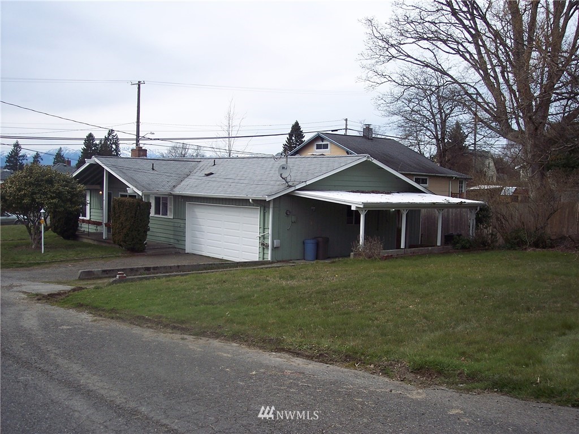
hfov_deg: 47.9
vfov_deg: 36.8
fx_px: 652
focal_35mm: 39
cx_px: 290
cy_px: 217
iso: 100
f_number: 3.4
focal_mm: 8
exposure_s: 1/500
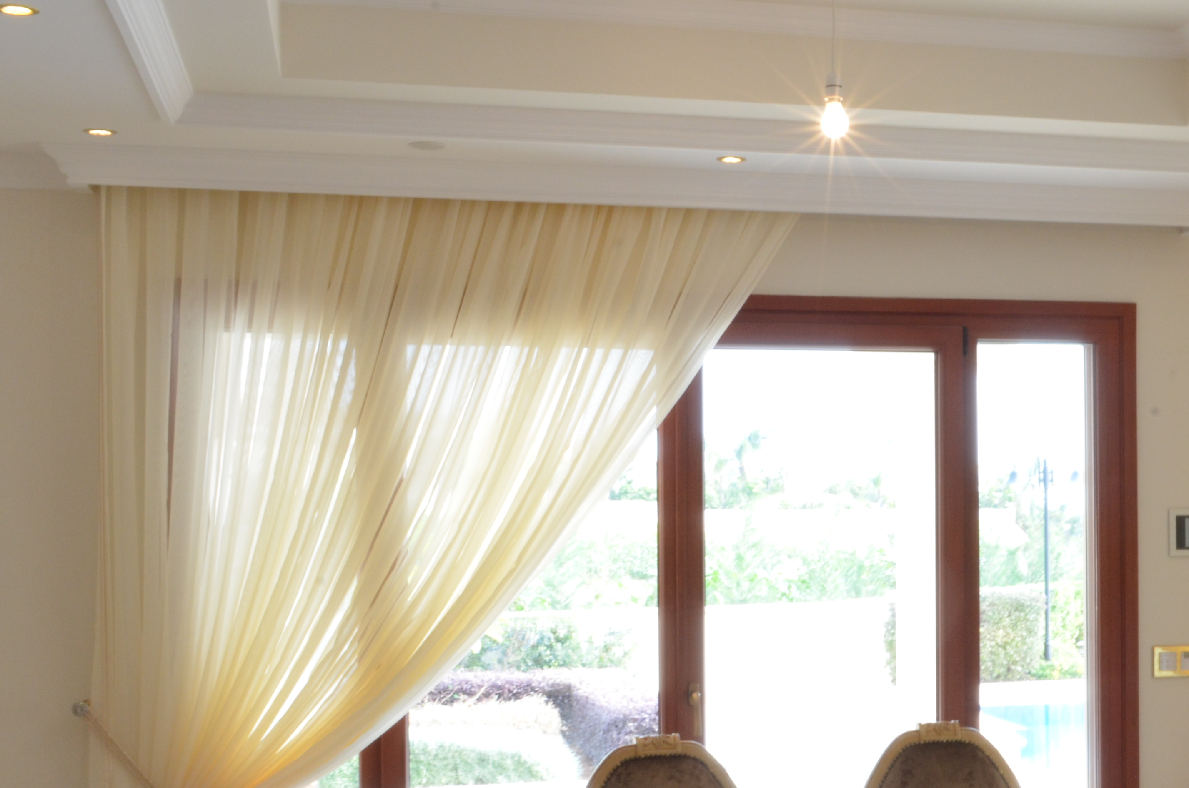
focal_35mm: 57
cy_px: 499
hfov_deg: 34.4
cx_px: 896
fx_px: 1879
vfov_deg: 23.6
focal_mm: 22
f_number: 25
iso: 640
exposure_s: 1/5
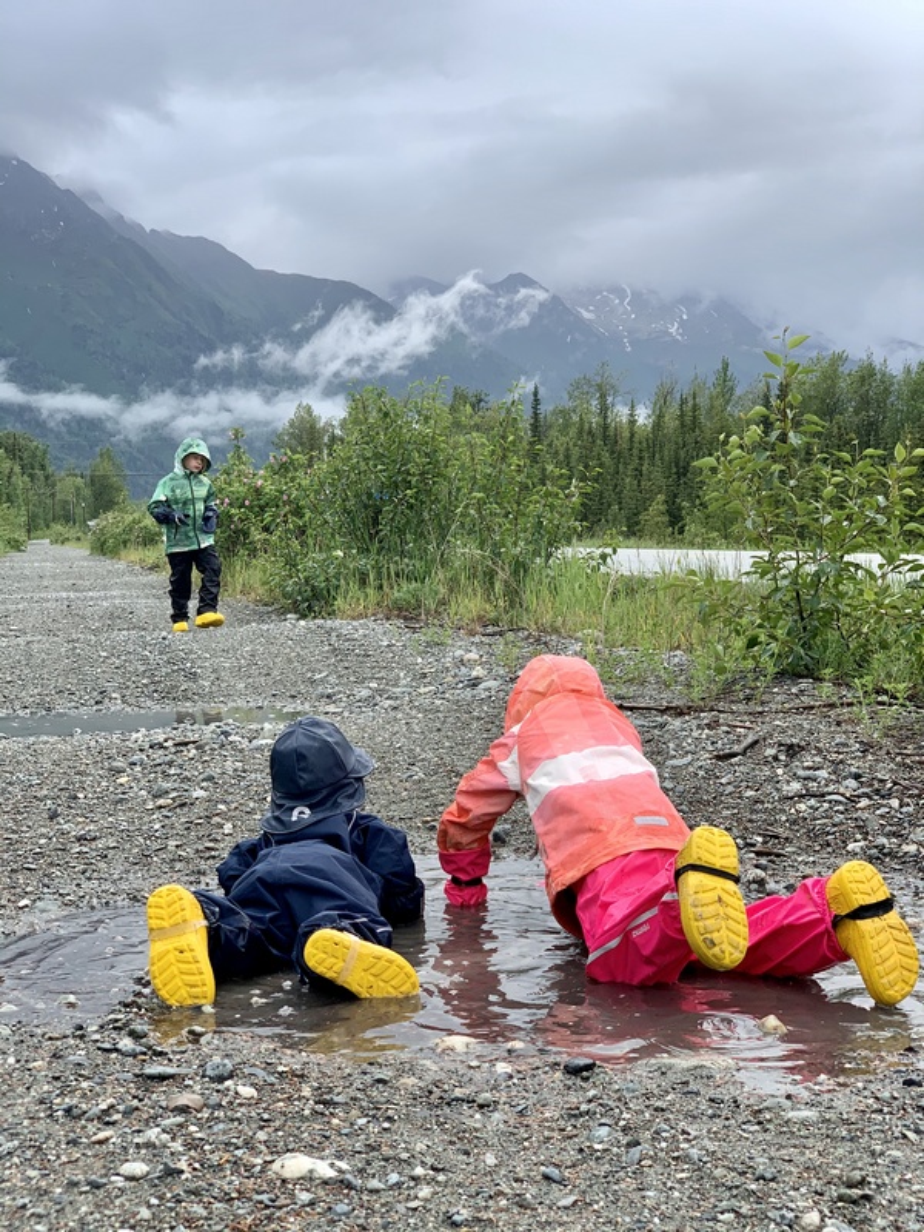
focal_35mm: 52
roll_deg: +0.4
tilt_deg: -2.8
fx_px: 1851
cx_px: 462
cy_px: 616
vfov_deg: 36.8
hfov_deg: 28.0
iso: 16
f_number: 2.4
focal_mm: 6
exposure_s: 1/695
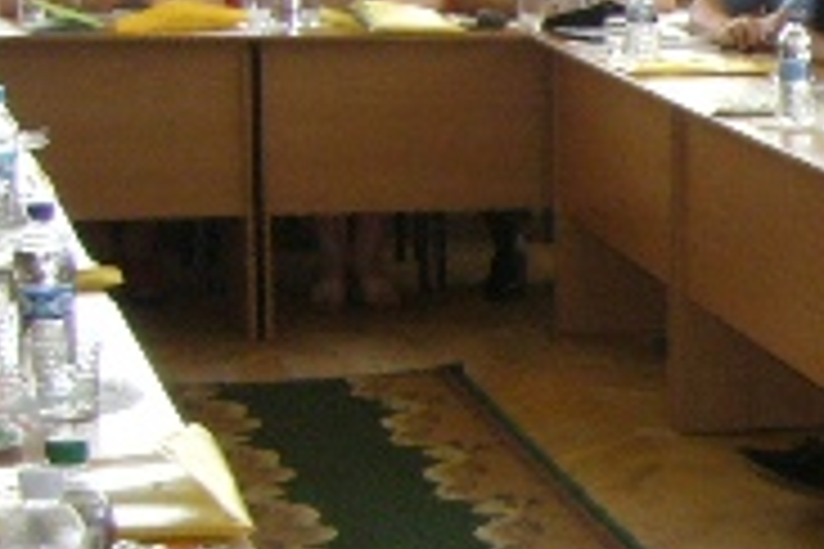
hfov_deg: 14.3
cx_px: 1328
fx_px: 2998
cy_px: 423
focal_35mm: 131
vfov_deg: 10.4
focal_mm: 5.8
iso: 200
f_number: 2.8
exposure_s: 1/30
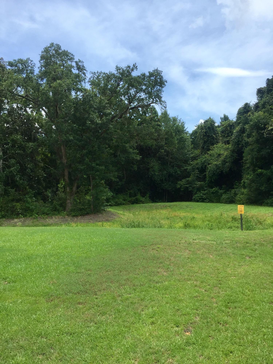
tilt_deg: +3.3
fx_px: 305
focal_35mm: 29
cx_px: 136
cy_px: 182
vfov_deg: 61.7
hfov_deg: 48.2
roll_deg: +1.7
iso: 32
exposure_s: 1/1522
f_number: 2.2
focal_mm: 4.15
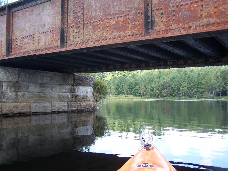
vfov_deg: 37.7
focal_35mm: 38
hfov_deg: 49.0
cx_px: 114
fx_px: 250
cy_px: 86
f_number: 2.8
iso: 80
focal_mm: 6.3
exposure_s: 1/160
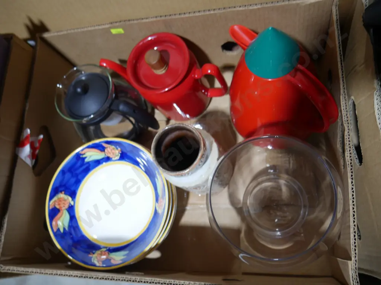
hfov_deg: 60.0
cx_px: 190
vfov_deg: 46.8
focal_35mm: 30
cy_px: 142
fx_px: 330
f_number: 3.6
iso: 250
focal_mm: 15
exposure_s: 1/60
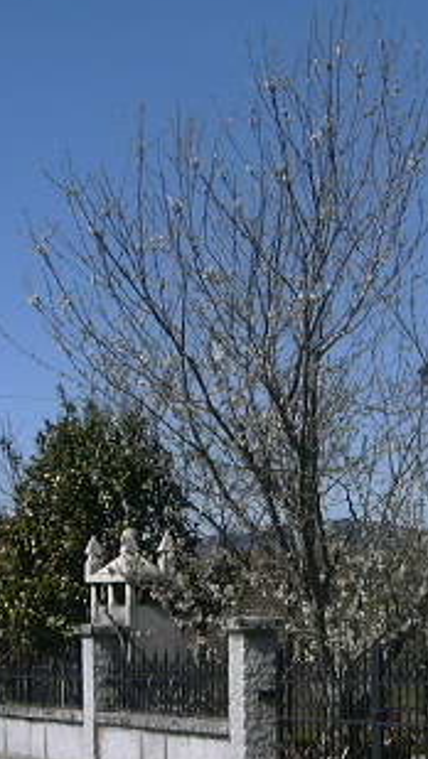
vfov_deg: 26.6
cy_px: 550
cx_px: 642
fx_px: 1593
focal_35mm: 79
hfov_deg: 14.3
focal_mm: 5.4
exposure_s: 1/336
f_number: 8
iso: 100
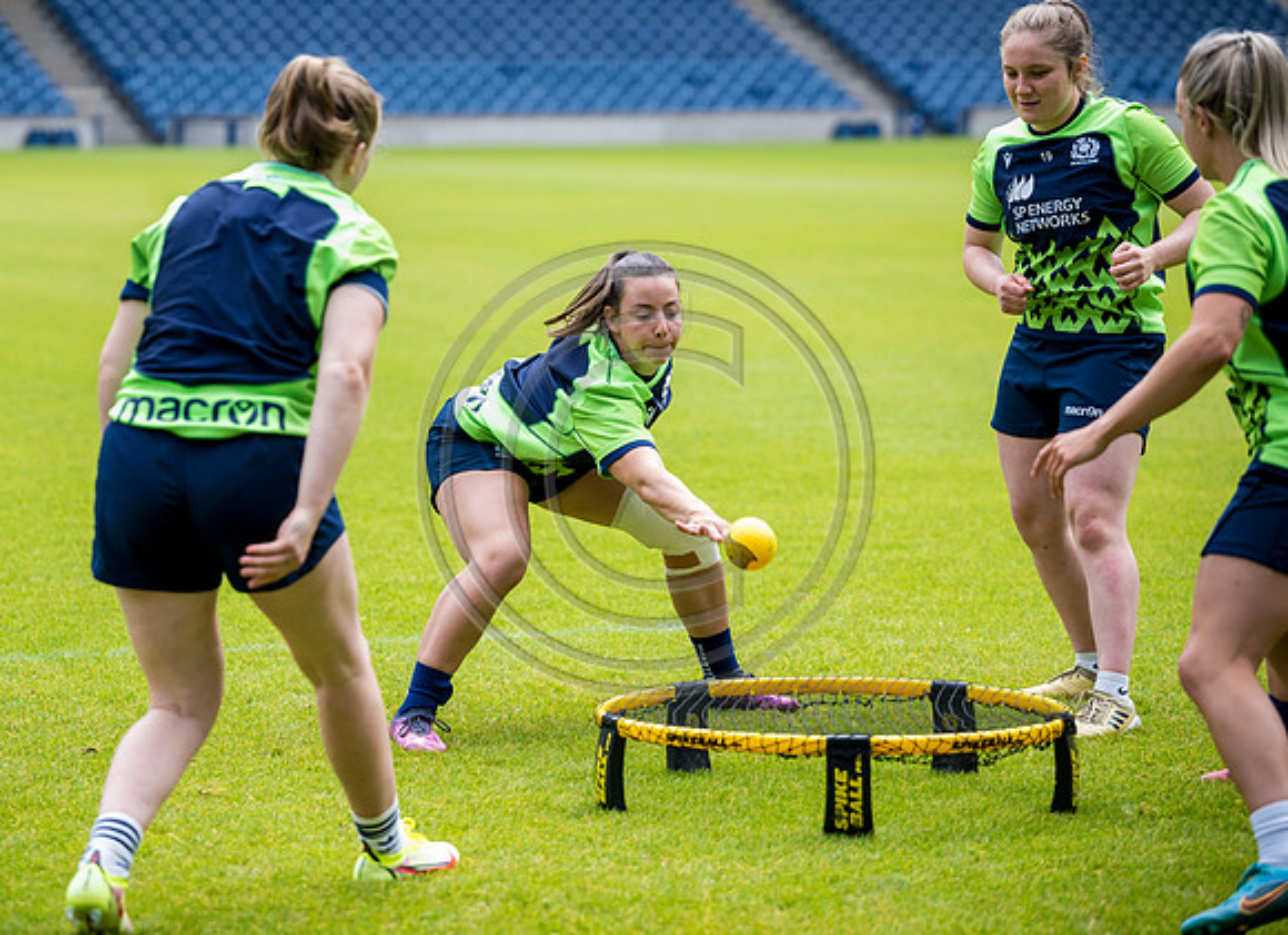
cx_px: 525
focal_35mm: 138
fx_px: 5087
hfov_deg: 14.4
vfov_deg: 10.5
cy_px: 426
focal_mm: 120
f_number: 3.2
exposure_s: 1/1250
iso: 800
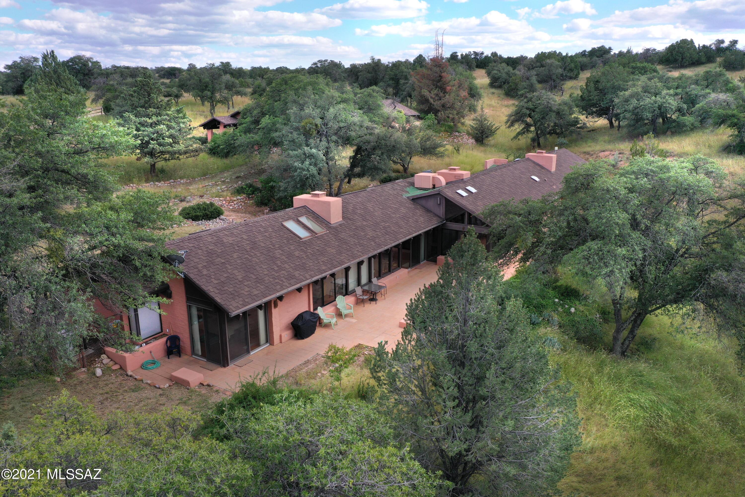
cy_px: 248
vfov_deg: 46.4
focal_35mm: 28
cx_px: 372
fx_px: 579
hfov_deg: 65.5
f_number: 5
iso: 100
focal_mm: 10.26
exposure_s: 1/320
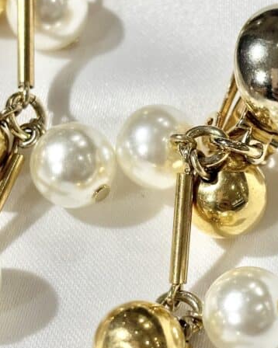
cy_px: 204
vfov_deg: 16.6
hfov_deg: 13.3
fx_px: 1194
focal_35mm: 116
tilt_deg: -47.3
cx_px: 198
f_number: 1.6
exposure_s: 1/280
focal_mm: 5.96
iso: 32
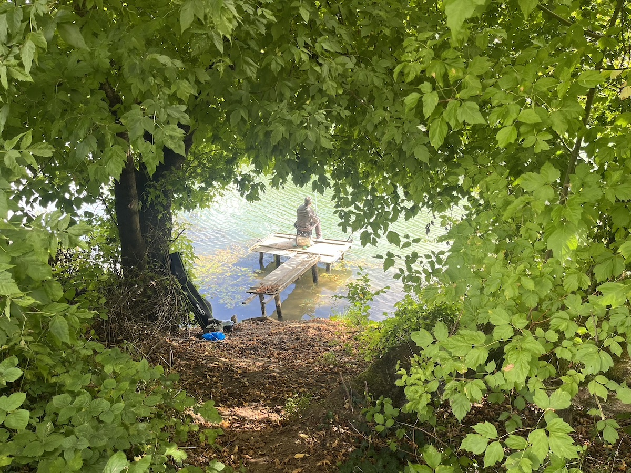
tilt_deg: -19.8
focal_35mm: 26
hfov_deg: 67.3
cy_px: 236
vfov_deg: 53.1
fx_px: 474
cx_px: 316
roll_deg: +0.5
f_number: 1.6
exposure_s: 1/139
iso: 32
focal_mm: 5.1
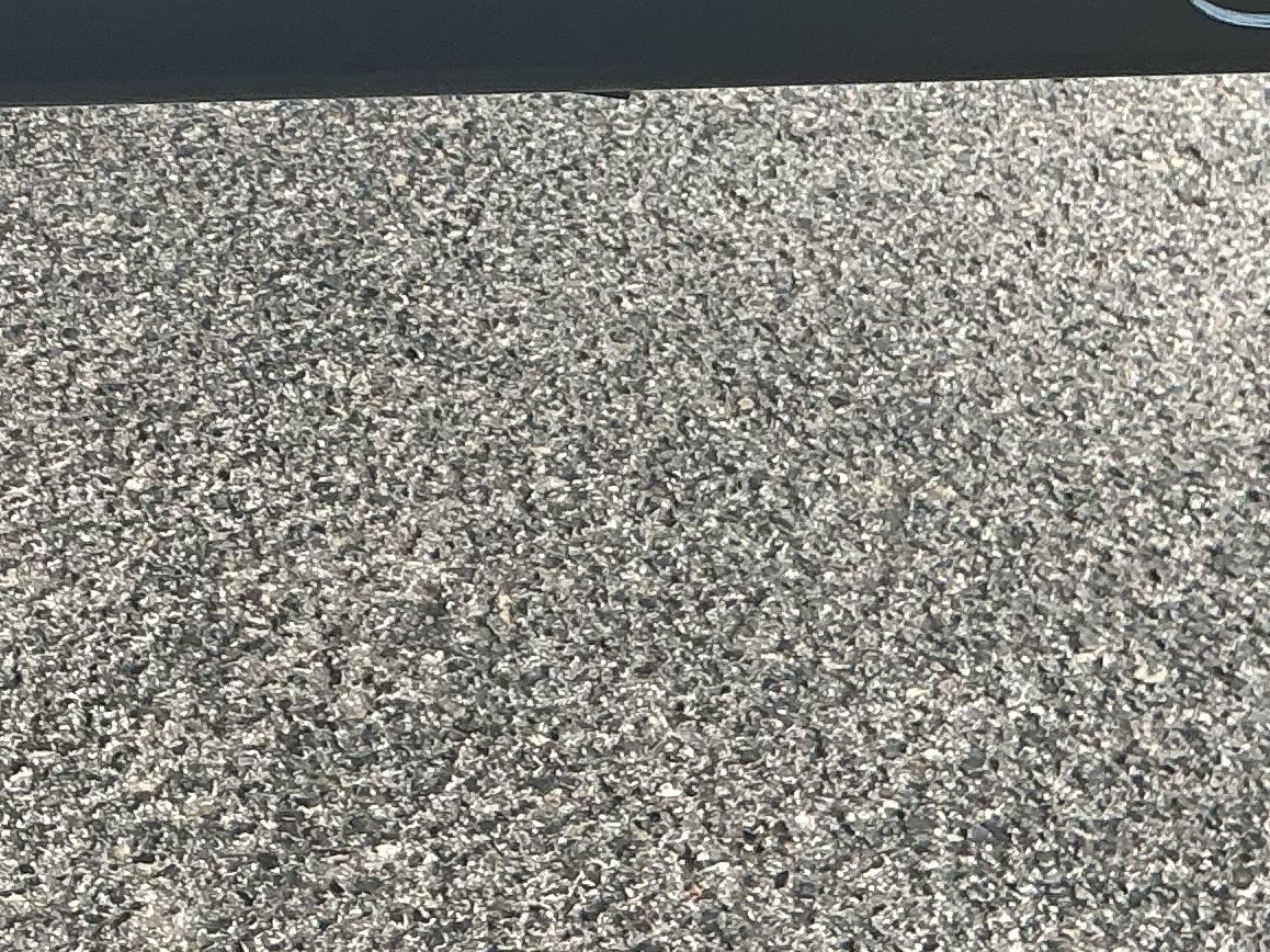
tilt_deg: -20.4
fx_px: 3705
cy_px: -68
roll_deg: +1.9
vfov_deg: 14.3
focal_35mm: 101
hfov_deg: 18.9
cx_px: -1
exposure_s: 1/100
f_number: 1.8
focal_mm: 3
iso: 25
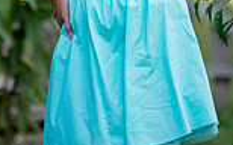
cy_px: -109
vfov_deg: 2.6
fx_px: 3217
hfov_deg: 4.1
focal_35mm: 507
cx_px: 83
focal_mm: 170
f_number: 3.2
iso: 200
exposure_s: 1/320
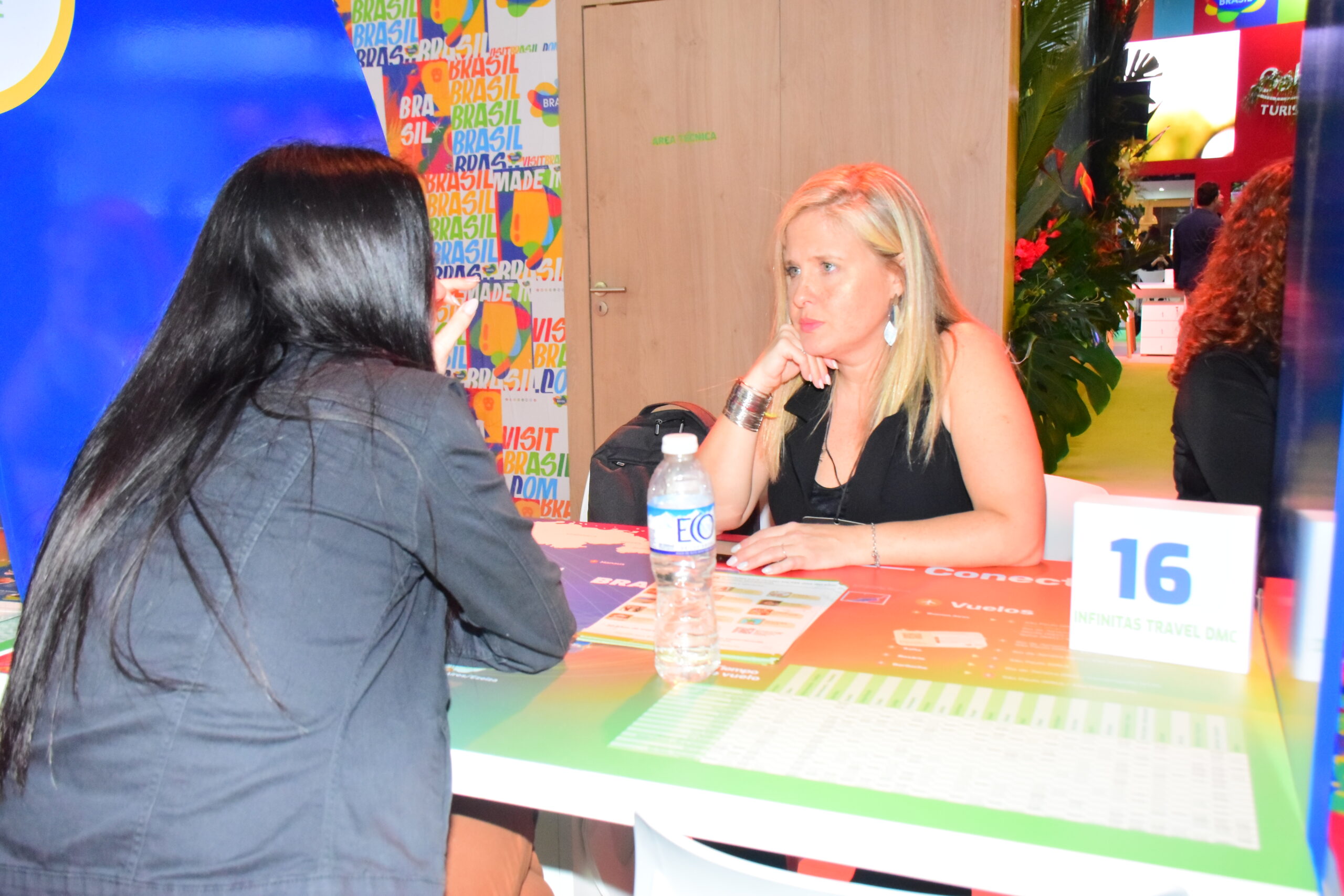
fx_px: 1232
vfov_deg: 40.0
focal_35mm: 33
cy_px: 448
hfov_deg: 57.2
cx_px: 672
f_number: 5.6
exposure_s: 1/200
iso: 3200
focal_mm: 22
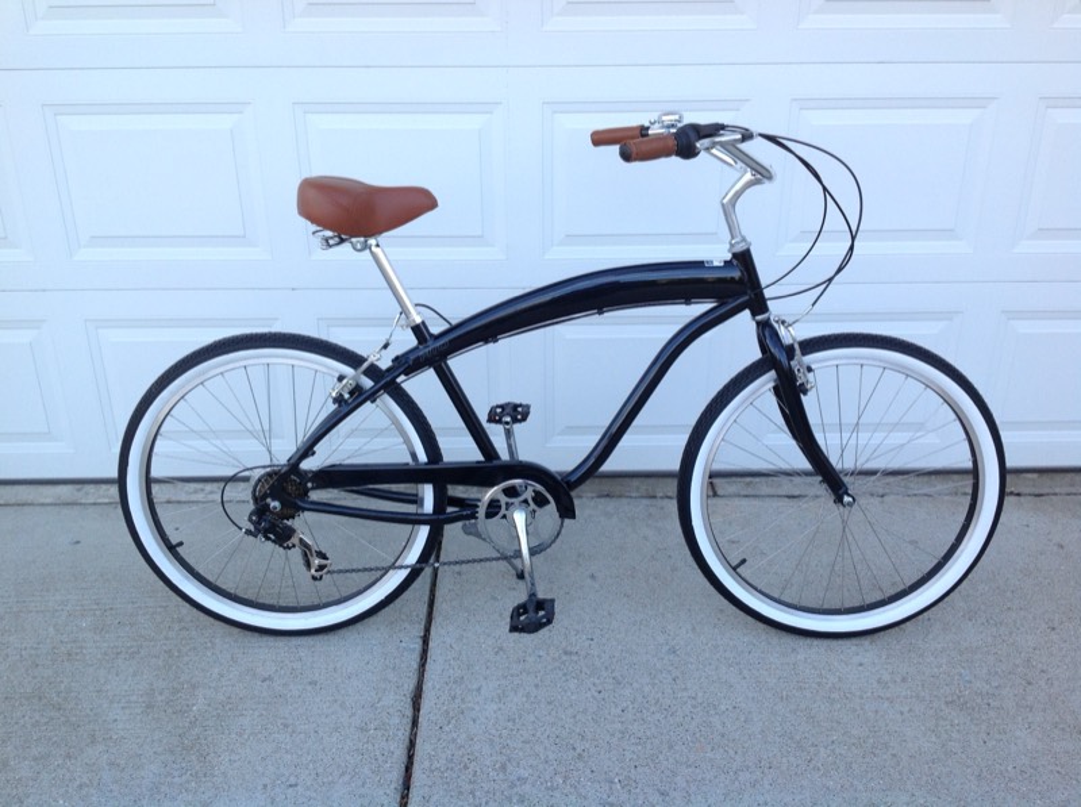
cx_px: 540
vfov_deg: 40.6
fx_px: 1091
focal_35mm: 35
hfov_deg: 52.7
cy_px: 404
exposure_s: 1/153
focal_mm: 4.28
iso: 50
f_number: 2.4
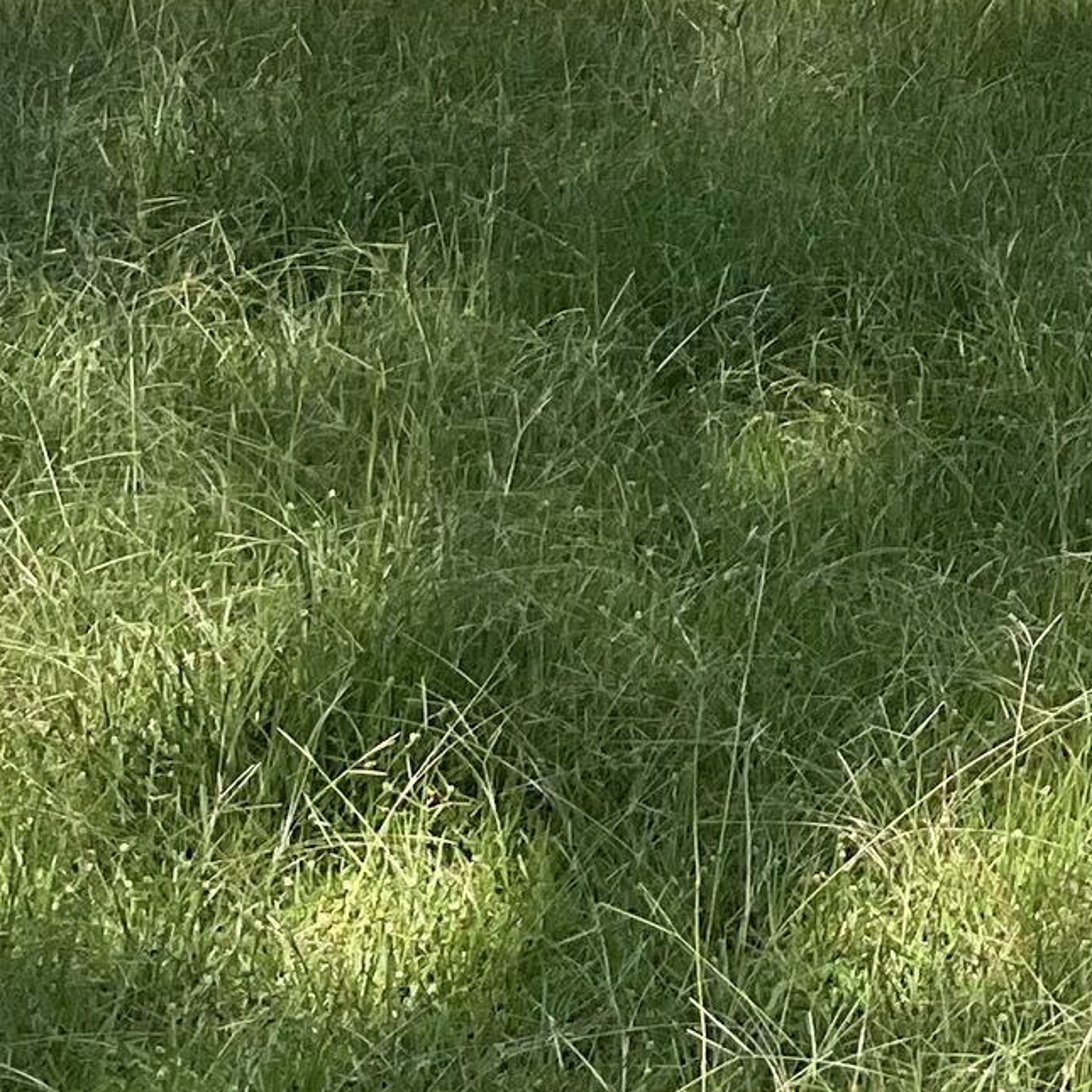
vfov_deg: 13.7
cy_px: -408
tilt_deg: +1.3
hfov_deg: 13.0
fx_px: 4354
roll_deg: -6.5
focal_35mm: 122
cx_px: 1937
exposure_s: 1/1035
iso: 16
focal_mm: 3
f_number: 1.8
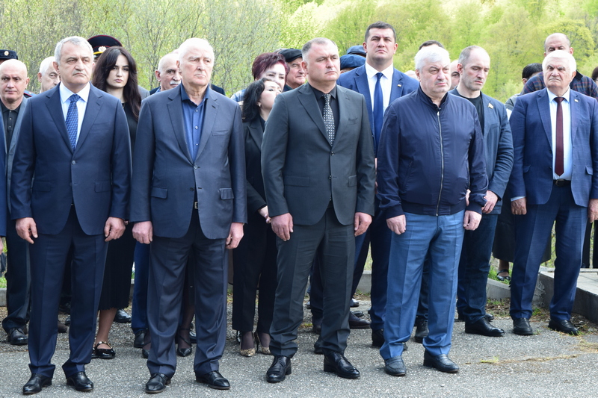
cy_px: 199
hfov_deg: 24.6
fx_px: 1370
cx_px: 299
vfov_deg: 16.5
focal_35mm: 82
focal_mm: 55
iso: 400
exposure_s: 1/100
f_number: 9
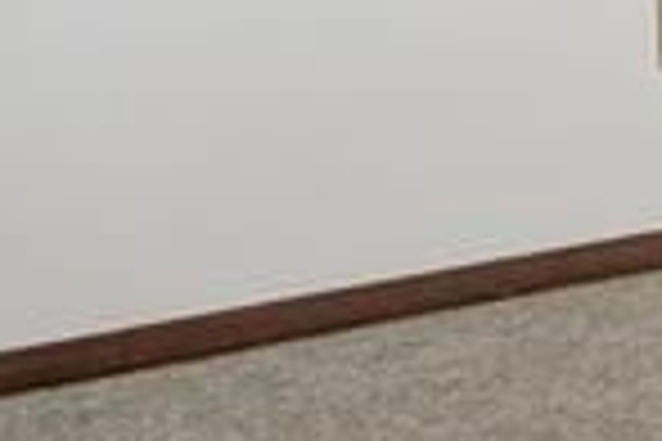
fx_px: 2041
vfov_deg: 11.2
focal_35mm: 111
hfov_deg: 11.5
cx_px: 1934
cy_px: -428
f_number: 8
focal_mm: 16
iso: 200
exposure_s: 1/2
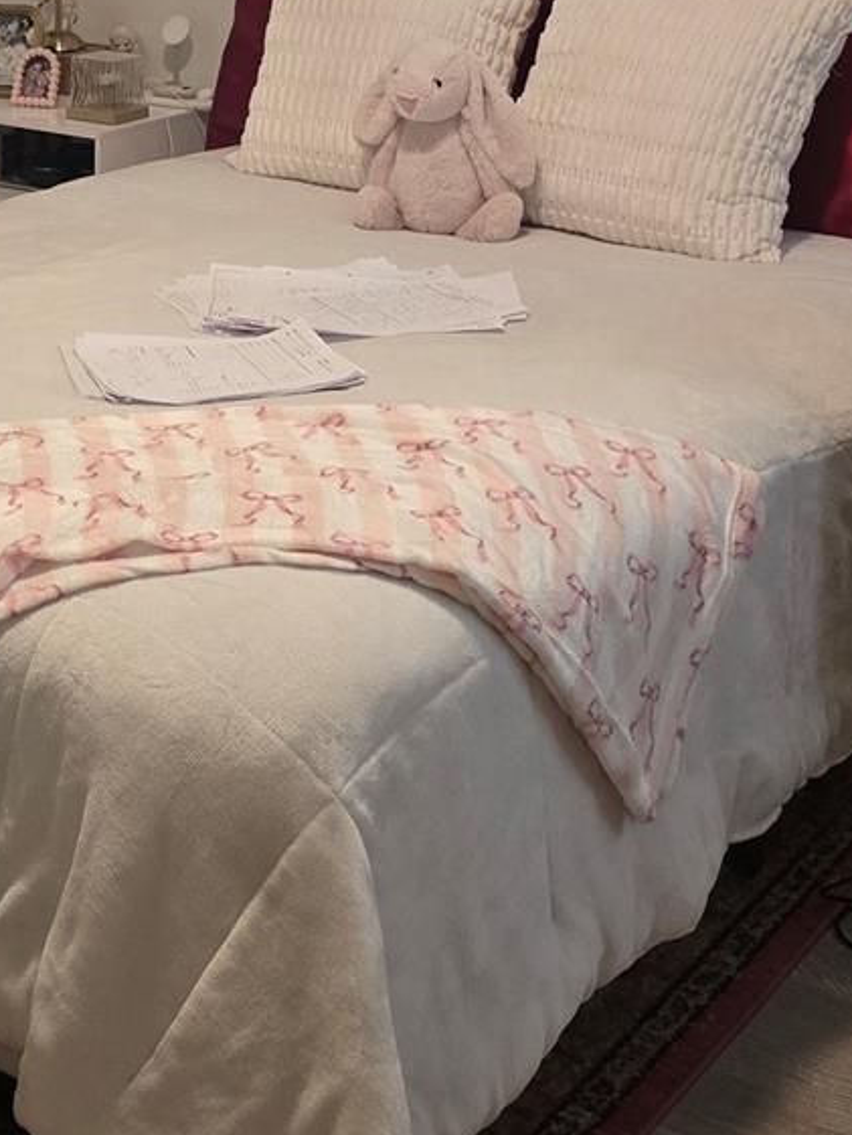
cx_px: 105
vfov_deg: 30.1
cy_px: 265
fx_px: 2067
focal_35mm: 63
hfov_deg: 22.8
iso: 640
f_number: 1.7
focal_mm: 6.3
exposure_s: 1/60
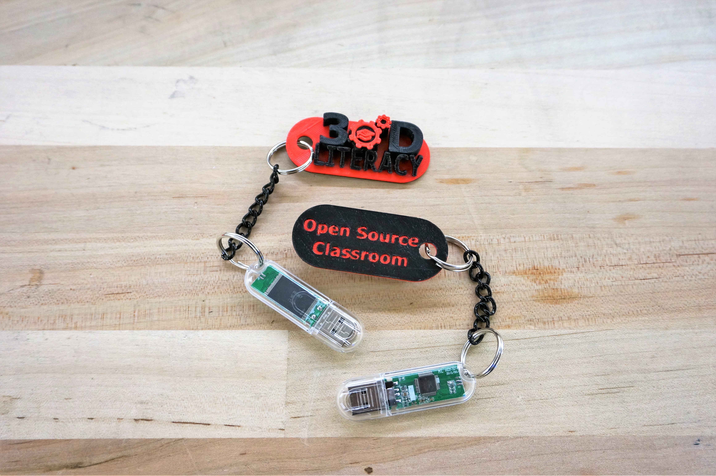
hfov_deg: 59.5
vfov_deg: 41.6
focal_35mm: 32
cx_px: 358
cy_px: 238
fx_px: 626
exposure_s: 1/60
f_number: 4
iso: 800
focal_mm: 21
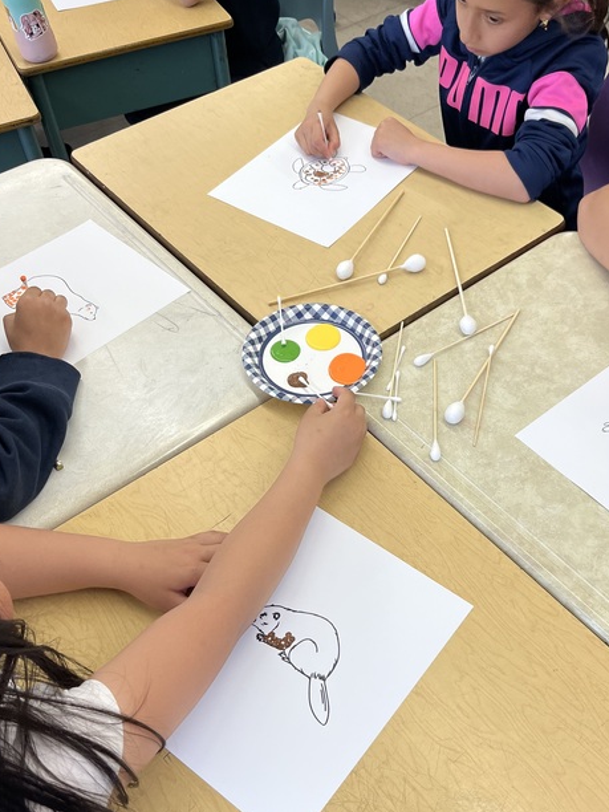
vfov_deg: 53.5
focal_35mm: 34
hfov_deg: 41.5
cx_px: 378
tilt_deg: -56.1
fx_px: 798
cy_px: 491
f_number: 1.6
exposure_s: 1/120
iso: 80
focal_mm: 5.1
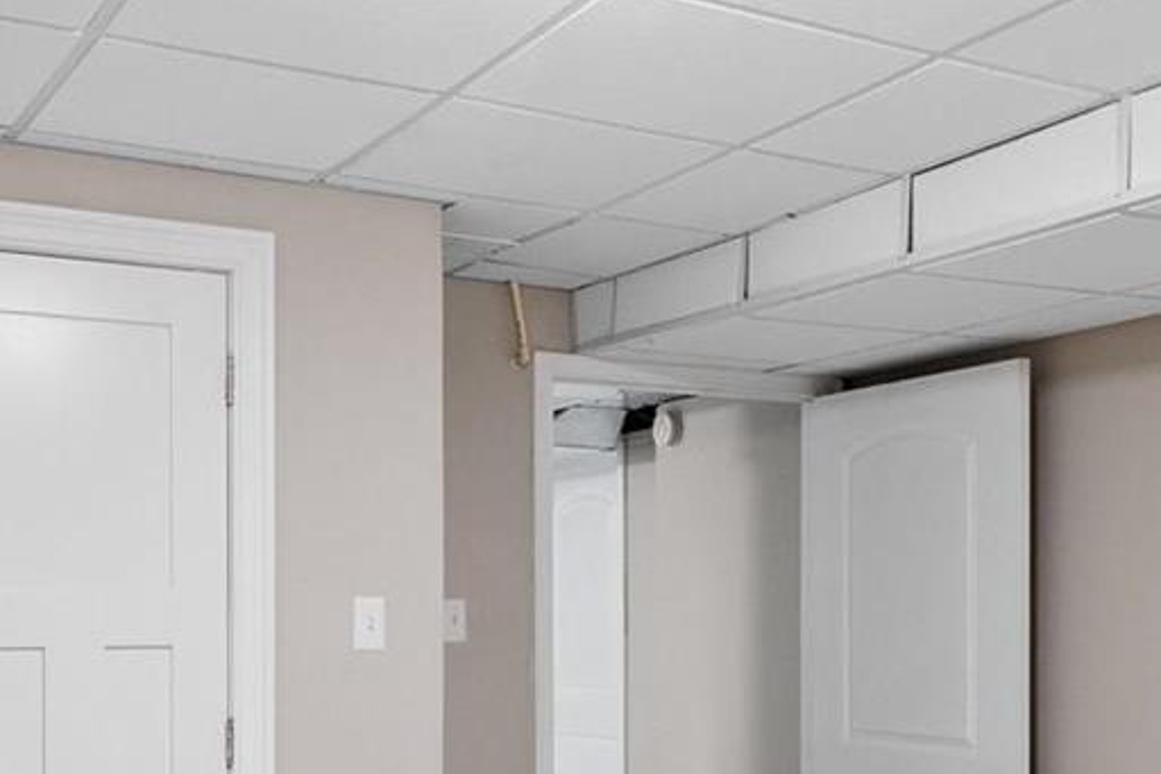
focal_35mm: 50
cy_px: 695
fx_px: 1612
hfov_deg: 39.5
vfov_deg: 26.1
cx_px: 689
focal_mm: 8
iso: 400
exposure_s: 1/2.5
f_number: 6.3
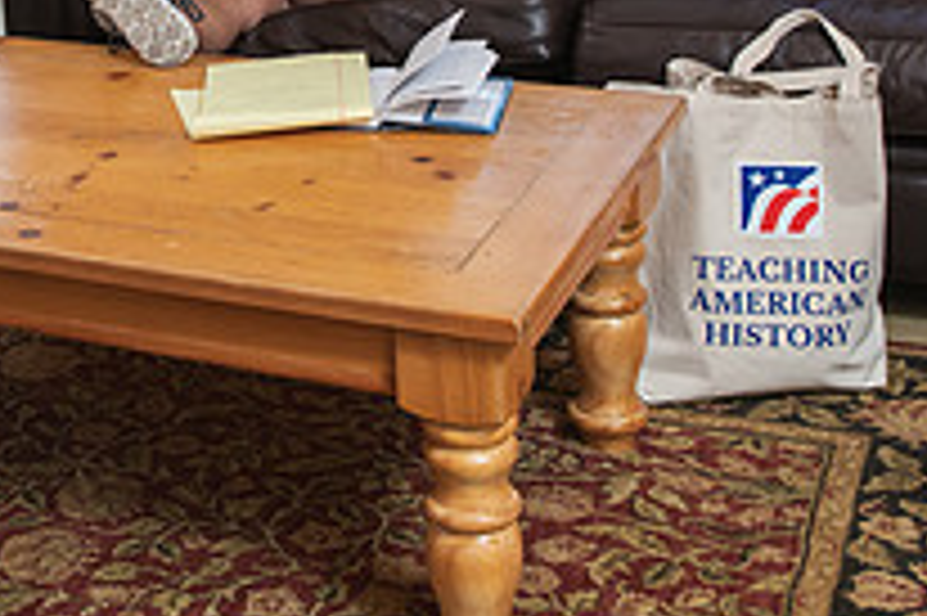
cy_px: -106
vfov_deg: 16.6
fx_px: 2033
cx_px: 126
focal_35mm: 79
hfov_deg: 25.1
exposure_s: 1/80
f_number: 4.5
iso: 1000
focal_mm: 28
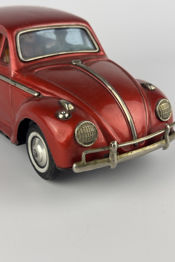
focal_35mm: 51
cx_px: 96
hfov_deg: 26.5
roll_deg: -0.4
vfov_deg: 38.9
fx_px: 372
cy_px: 133
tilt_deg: -24.0
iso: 64
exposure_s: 1/464
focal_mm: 6.76
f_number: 1.78
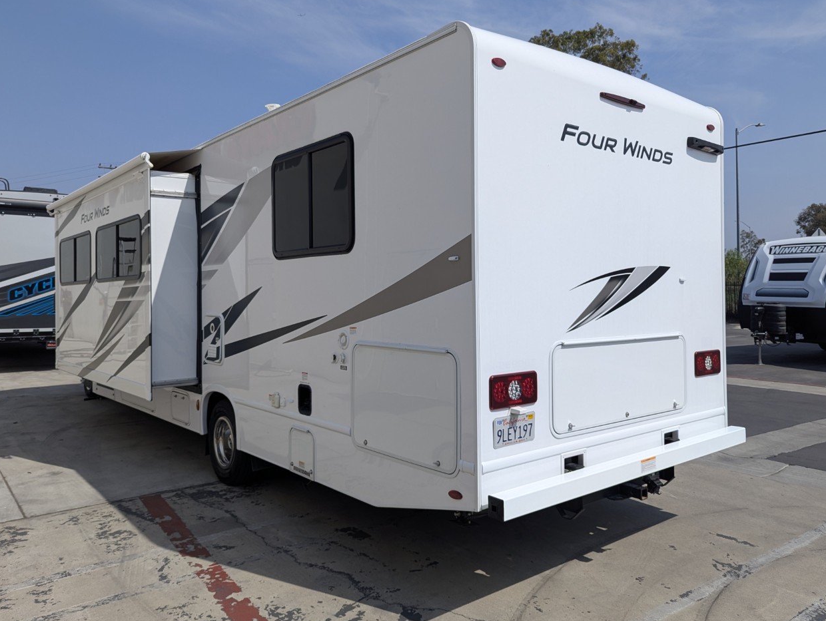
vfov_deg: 51.4
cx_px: 430
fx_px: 645
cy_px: 294
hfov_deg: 65.2
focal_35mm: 27
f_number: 1.85
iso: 46
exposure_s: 1/4348
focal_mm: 6.81
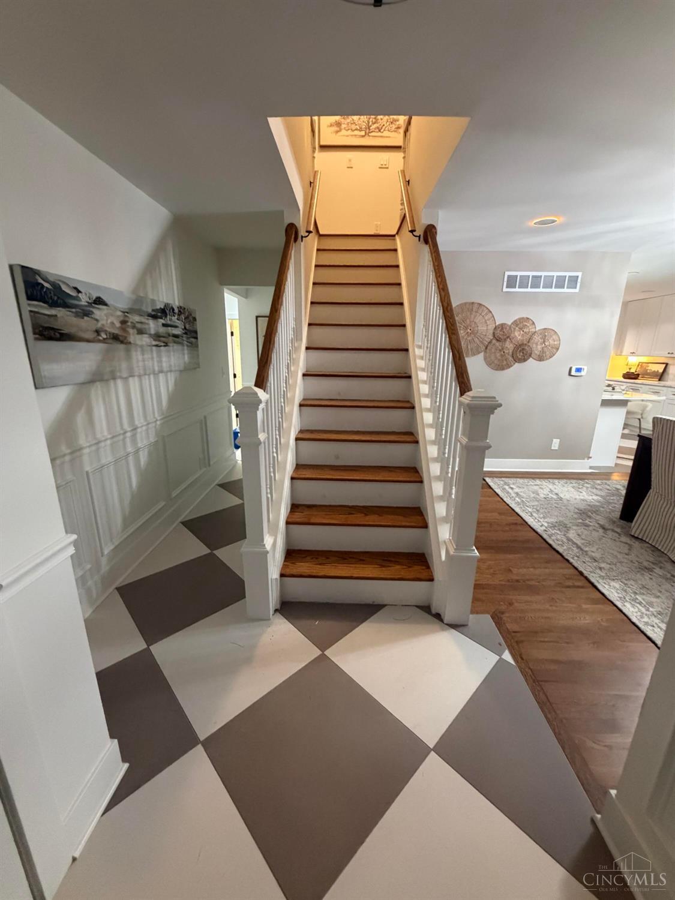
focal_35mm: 14
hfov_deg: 85.7
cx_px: 338
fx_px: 364
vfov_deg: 102.1
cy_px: 450
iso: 800
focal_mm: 2.22
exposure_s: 1/60
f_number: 2.2
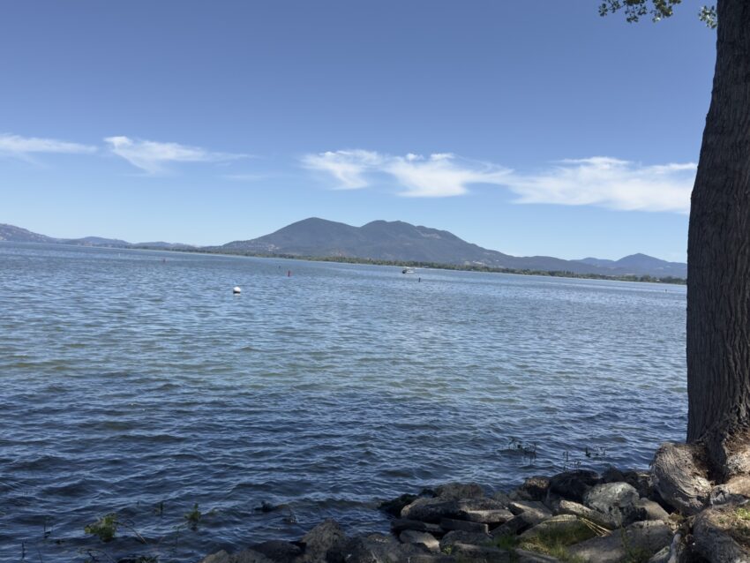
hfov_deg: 52.6
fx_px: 759
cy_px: 282
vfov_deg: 40.7
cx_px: 375
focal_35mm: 35
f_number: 1.78
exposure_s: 1/6849
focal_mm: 6.76
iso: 100
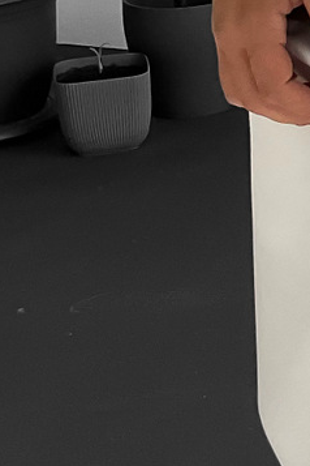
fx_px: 1744
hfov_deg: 9.5
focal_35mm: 135
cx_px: 600
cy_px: -54
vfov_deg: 14.8
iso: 64
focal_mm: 3
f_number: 1.8
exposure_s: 1/120
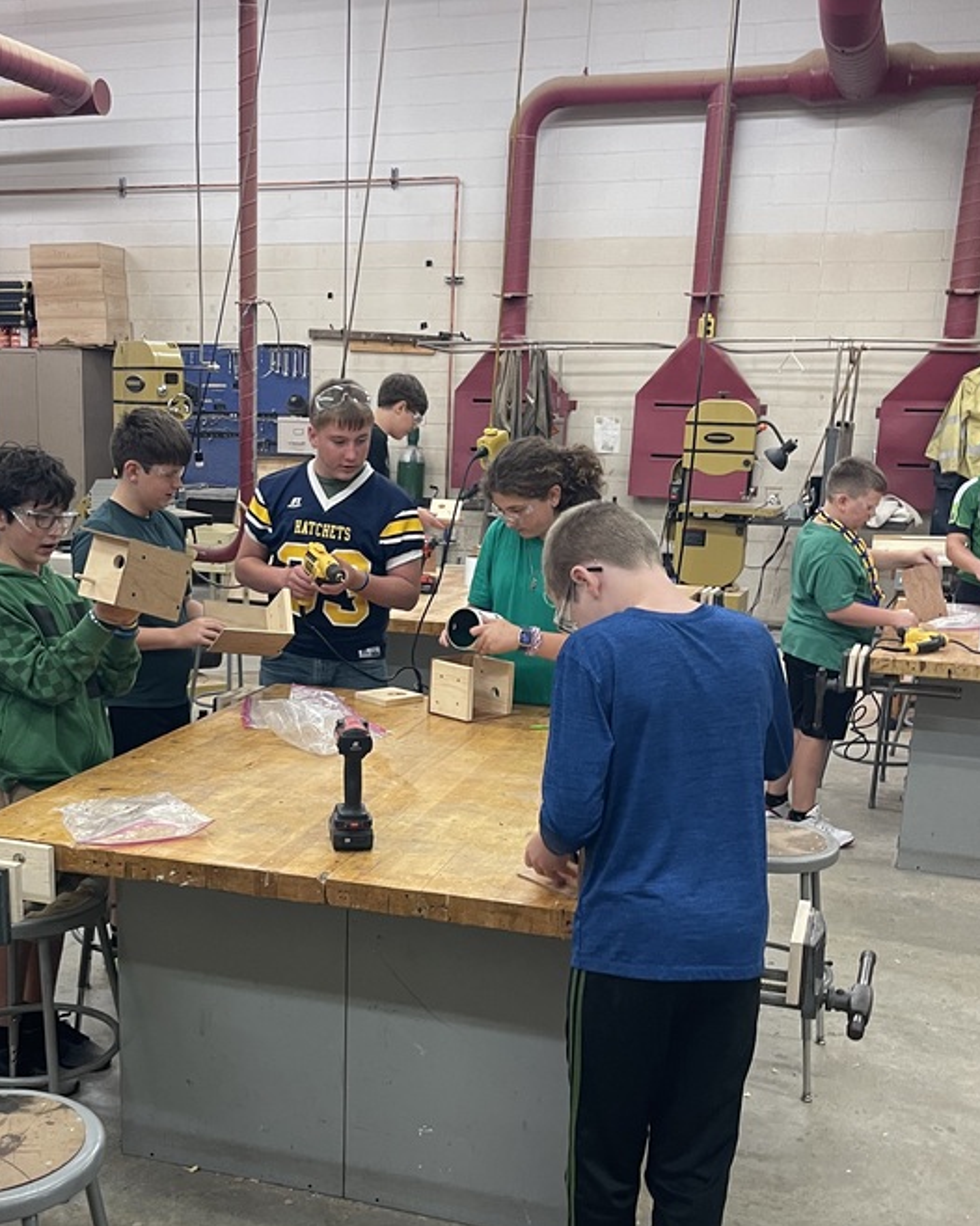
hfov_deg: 38.8
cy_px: 773
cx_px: 350
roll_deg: -2.2
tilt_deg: -15.9
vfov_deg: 47.5
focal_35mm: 38
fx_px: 1378
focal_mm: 5.1
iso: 200
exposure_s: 1/60
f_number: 1.6
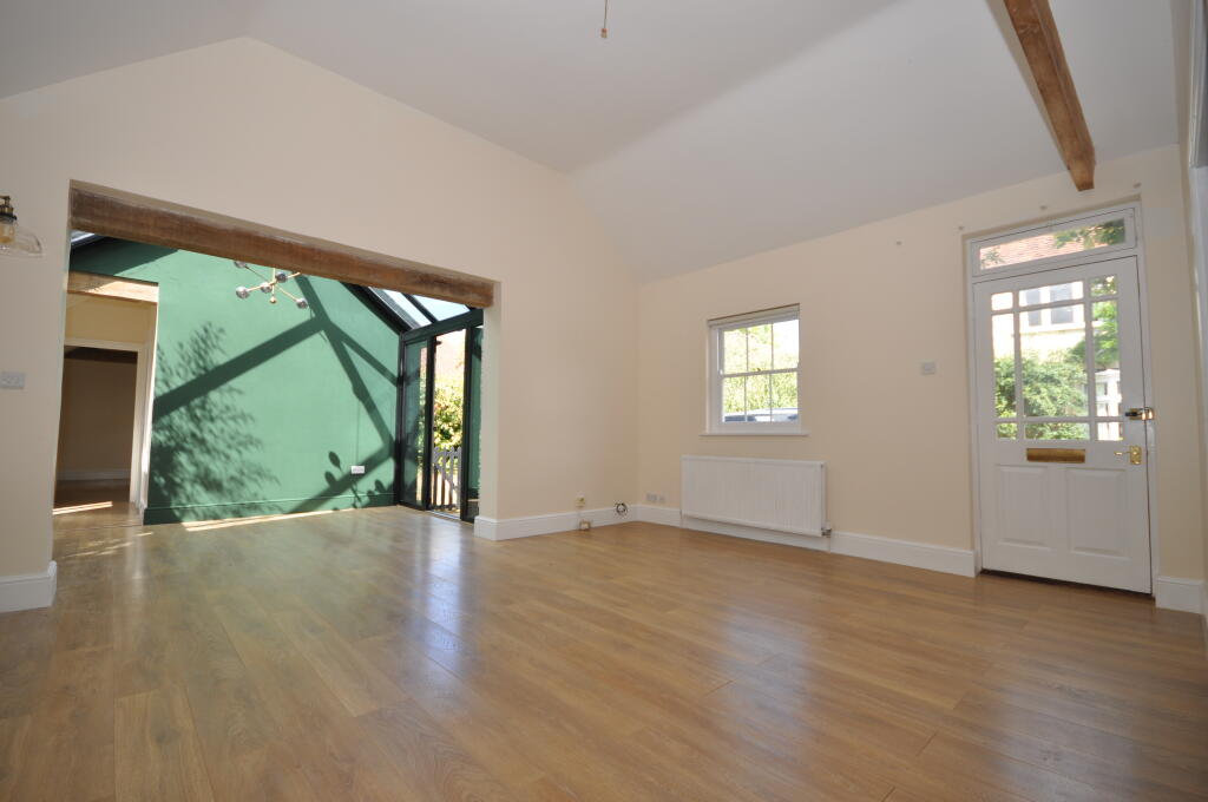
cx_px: 604
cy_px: 401
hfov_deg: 100.5
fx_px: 503
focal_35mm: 15
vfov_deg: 77.2
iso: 220
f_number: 5.6
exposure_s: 1/125
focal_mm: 10
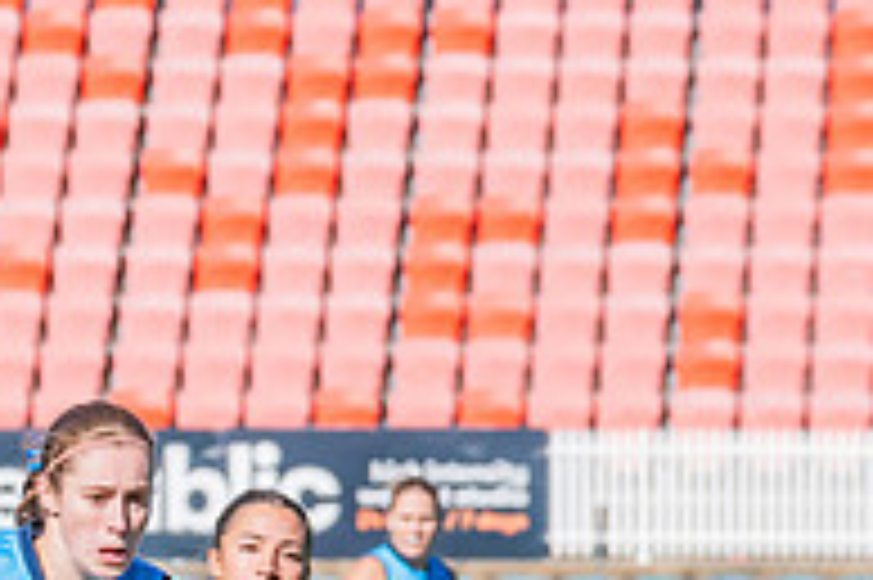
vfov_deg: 1.5
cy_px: 772
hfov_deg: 2.3
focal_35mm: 886
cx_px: 361
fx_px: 21467
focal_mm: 250
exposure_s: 1/1250
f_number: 13
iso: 800
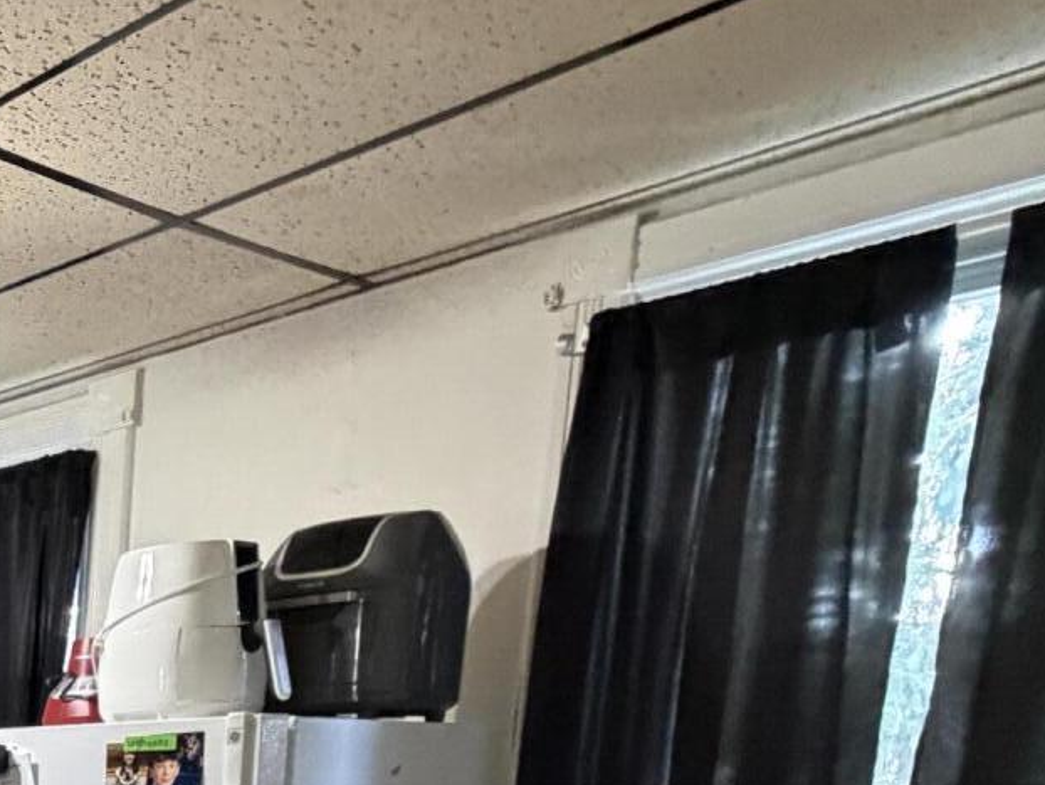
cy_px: 1005
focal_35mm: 45
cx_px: -435
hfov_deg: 29.7
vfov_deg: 27.3
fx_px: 1359
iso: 640
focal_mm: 2.22
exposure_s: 1/60
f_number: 2.2
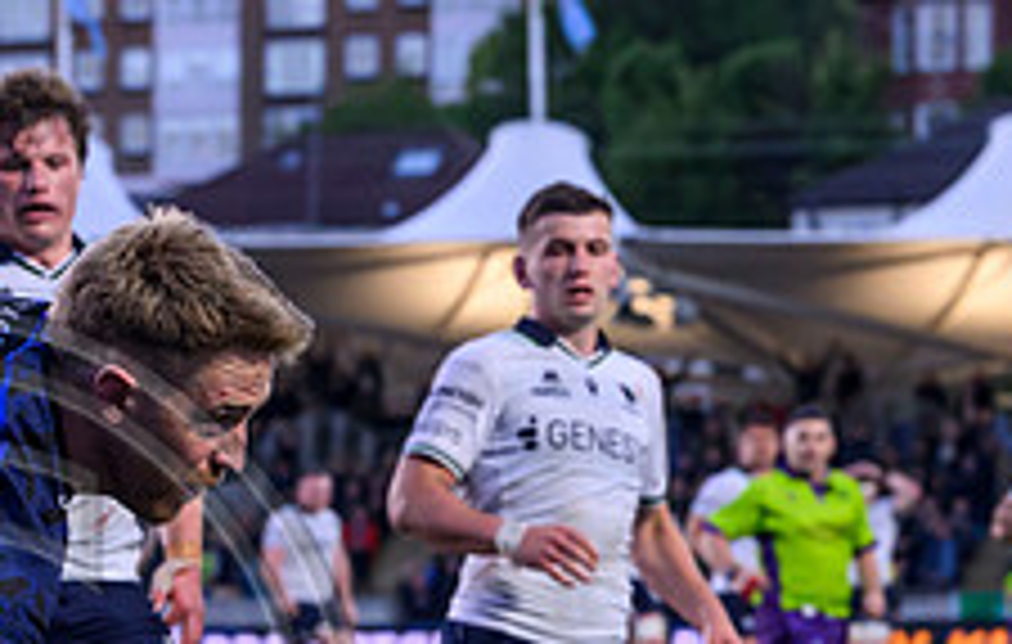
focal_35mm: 212
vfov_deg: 6.2
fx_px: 5875
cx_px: -222
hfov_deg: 9.7
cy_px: 880
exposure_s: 1/1250
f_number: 4
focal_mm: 74
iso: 2500
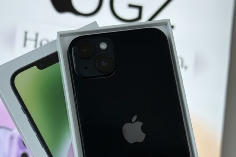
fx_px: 551
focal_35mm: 84
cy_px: 117
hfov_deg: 24.2
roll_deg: -4.9
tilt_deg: +4.0
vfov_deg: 16.2
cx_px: 116
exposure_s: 1/928
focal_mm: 6.76
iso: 64
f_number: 1.78
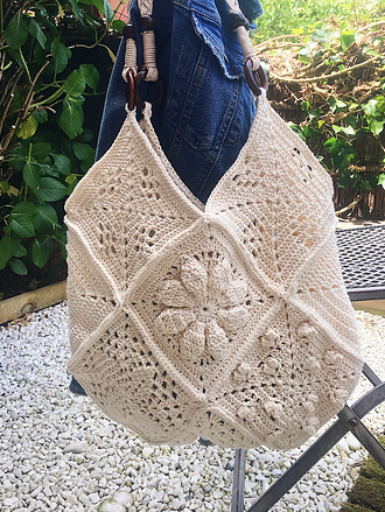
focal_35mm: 33
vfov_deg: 55.1
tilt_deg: -9.7
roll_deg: -1.9
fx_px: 489
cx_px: 218
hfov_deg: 42.9
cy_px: 222
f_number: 2.2
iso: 25
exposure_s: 1/259
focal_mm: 4.15
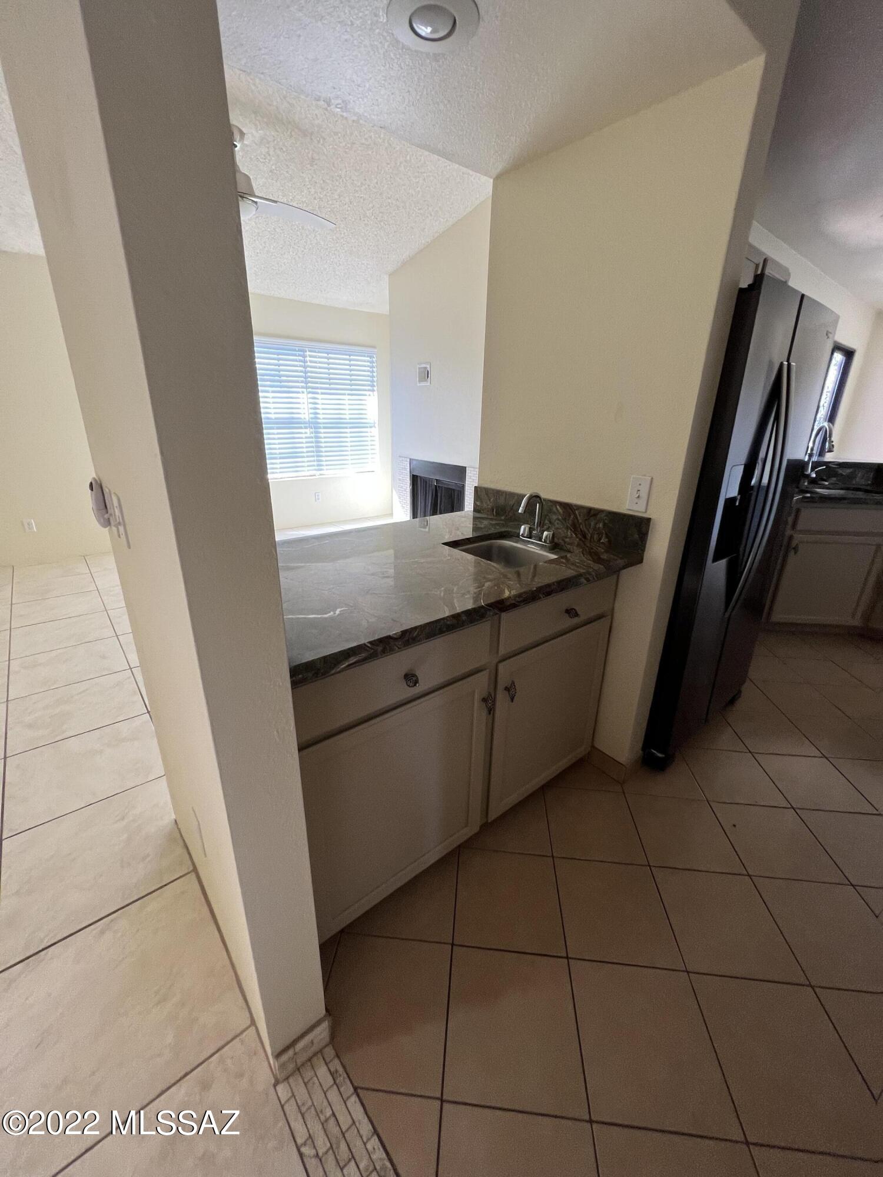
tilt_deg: -25.3
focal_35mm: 13
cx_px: 442
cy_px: 588
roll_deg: -2.0
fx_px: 442
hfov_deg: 89.9
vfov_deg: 106.2
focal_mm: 1.57
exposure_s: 1/99
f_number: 1.8
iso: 80
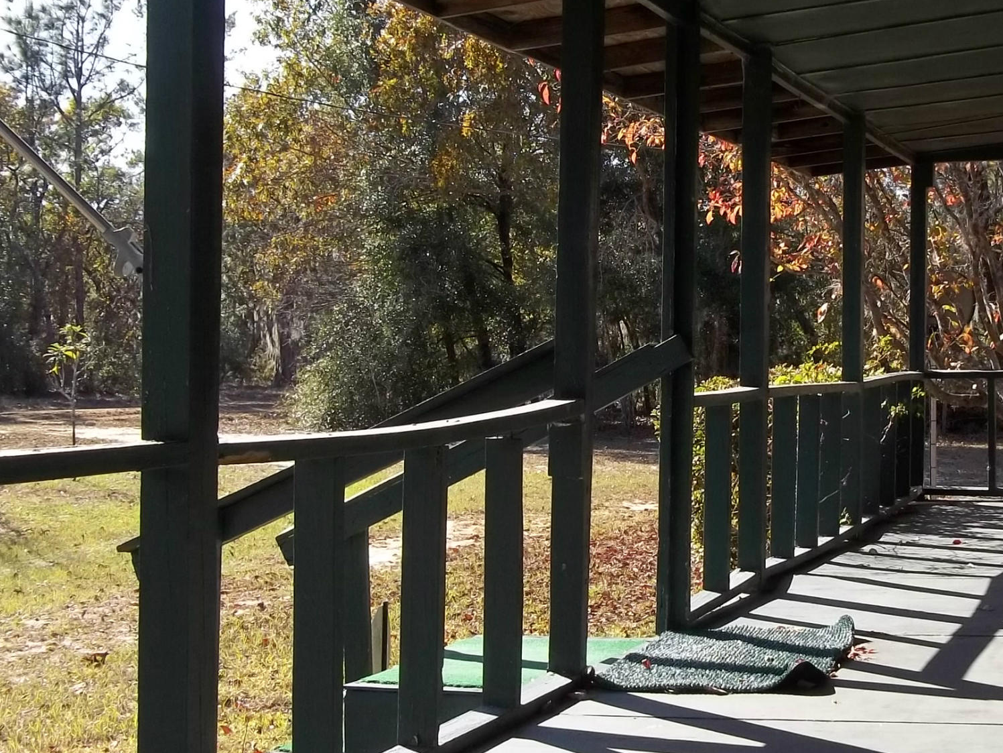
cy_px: 346
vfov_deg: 25.7
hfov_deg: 33.6
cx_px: 636
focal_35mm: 57
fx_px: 1652
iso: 64
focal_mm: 5.7
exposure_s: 1/500
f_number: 2.9
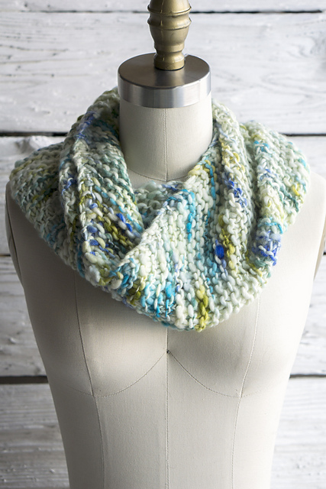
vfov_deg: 27.0
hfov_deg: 18.2
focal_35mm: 75
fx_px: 1018
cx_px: 163
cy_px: 244
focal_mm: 50
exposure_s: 1/160
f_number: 4
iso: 320
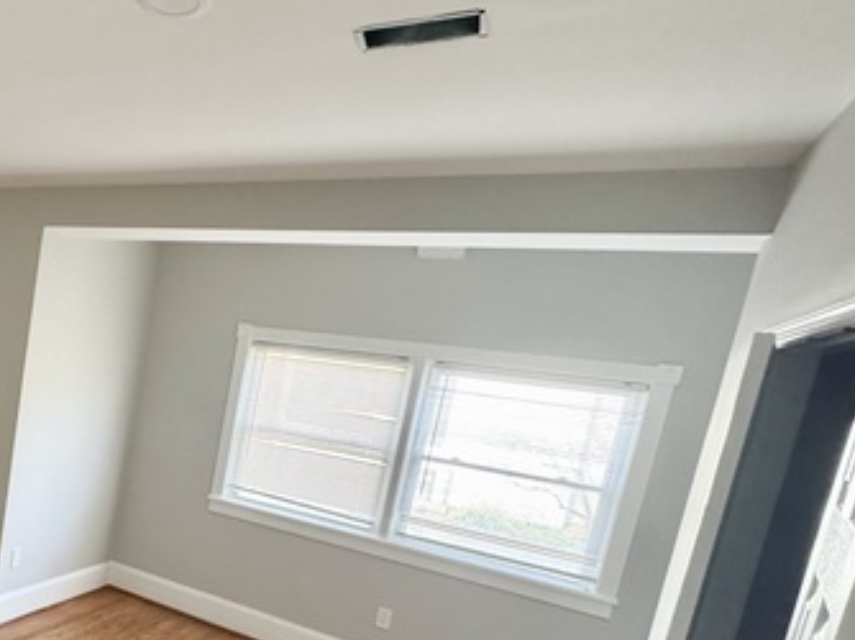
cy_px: 453
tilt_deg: -8.0
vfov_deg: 48.4
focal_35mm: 28
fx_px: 691
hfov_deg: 53.7
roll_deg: -8.1
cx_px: 55
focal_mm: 2.22
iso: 320
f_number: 2.2
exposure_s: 1/98
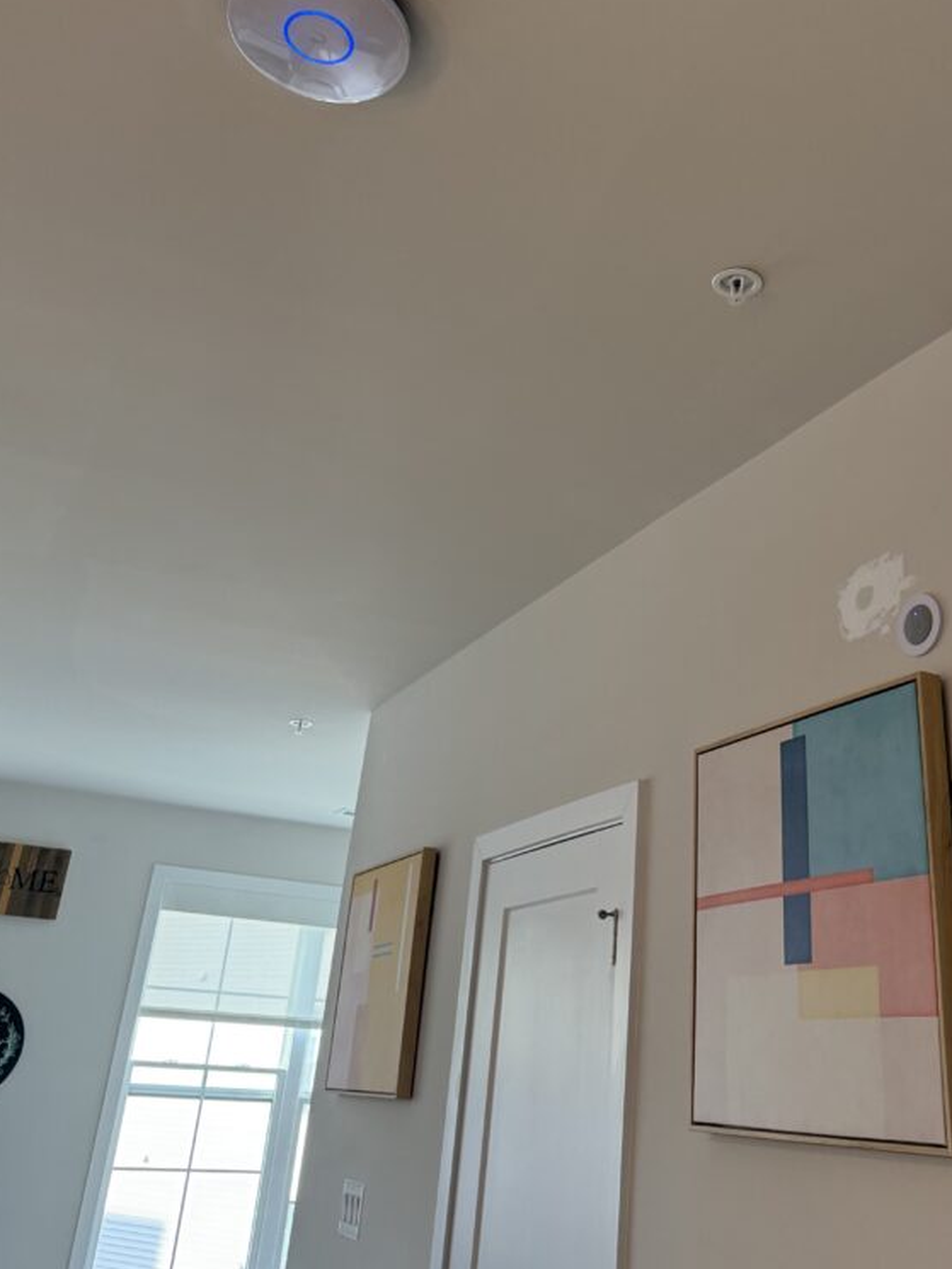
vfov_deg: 54.7
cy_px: 479
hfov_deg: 42.3
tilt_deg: +27.0
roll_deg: -3.6
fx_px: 1210
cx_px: 642
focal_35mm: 33
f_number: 1.78
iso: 250
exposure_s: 1/120
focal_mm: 6.76
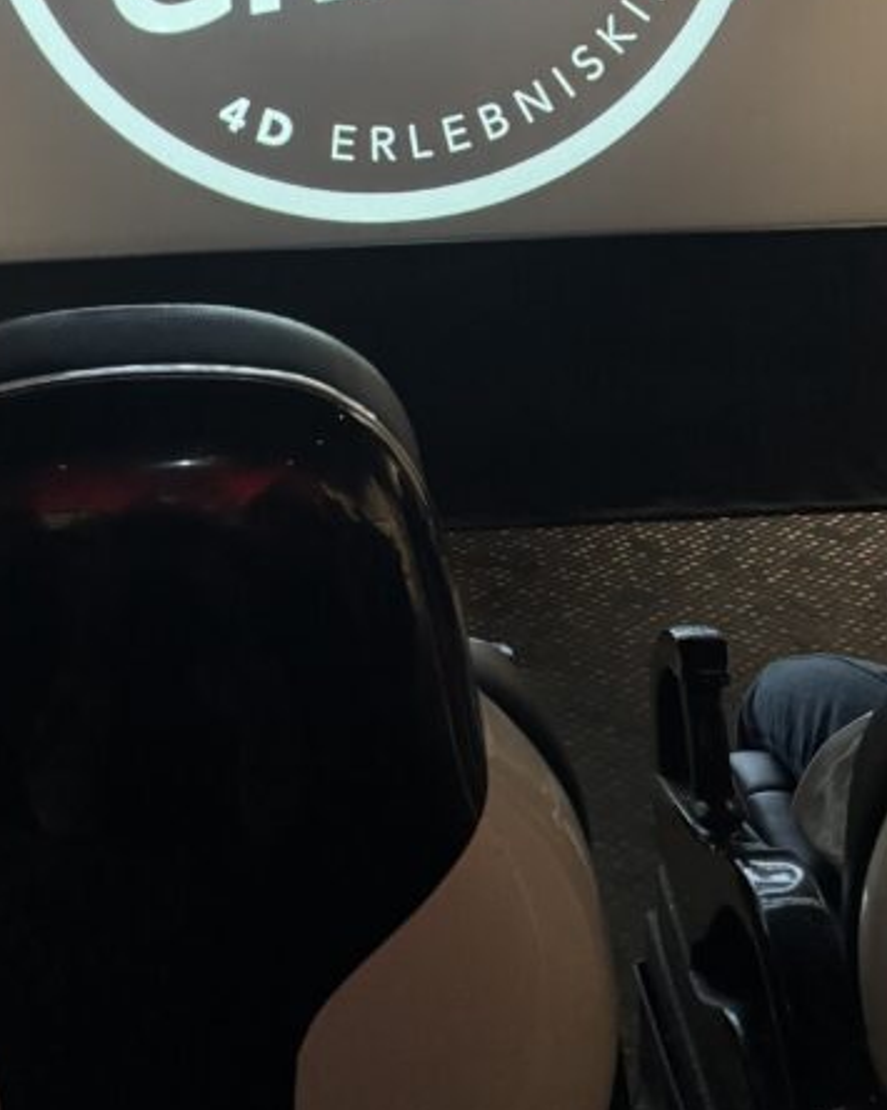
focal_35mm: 54
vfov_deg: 30.5
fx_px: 1773
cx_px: 330
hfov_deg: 28.0
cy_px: -155
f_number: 1.78
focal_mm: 6.76
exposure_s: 1/60
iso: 640
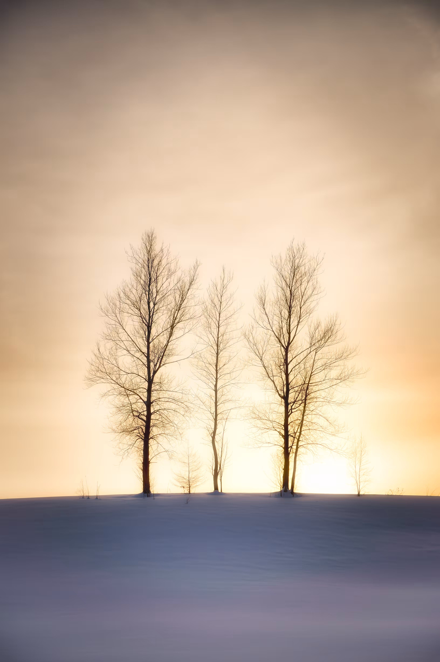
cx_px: 220
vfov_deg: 31.2
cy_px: 331
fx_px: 1185
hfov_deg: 21.0
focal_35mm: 64
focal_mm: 43
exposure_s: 1/400
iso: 200
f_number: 13
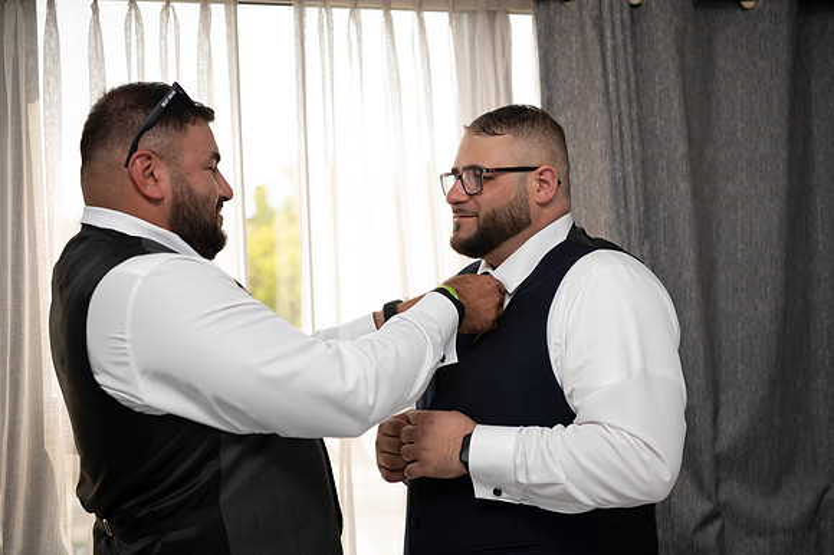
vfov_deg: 28.0
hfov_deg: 41.1
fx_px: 1111
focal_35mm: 48
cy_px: 278
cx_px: 417
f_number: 2.8
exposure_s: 1/100
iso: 50
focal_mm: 48
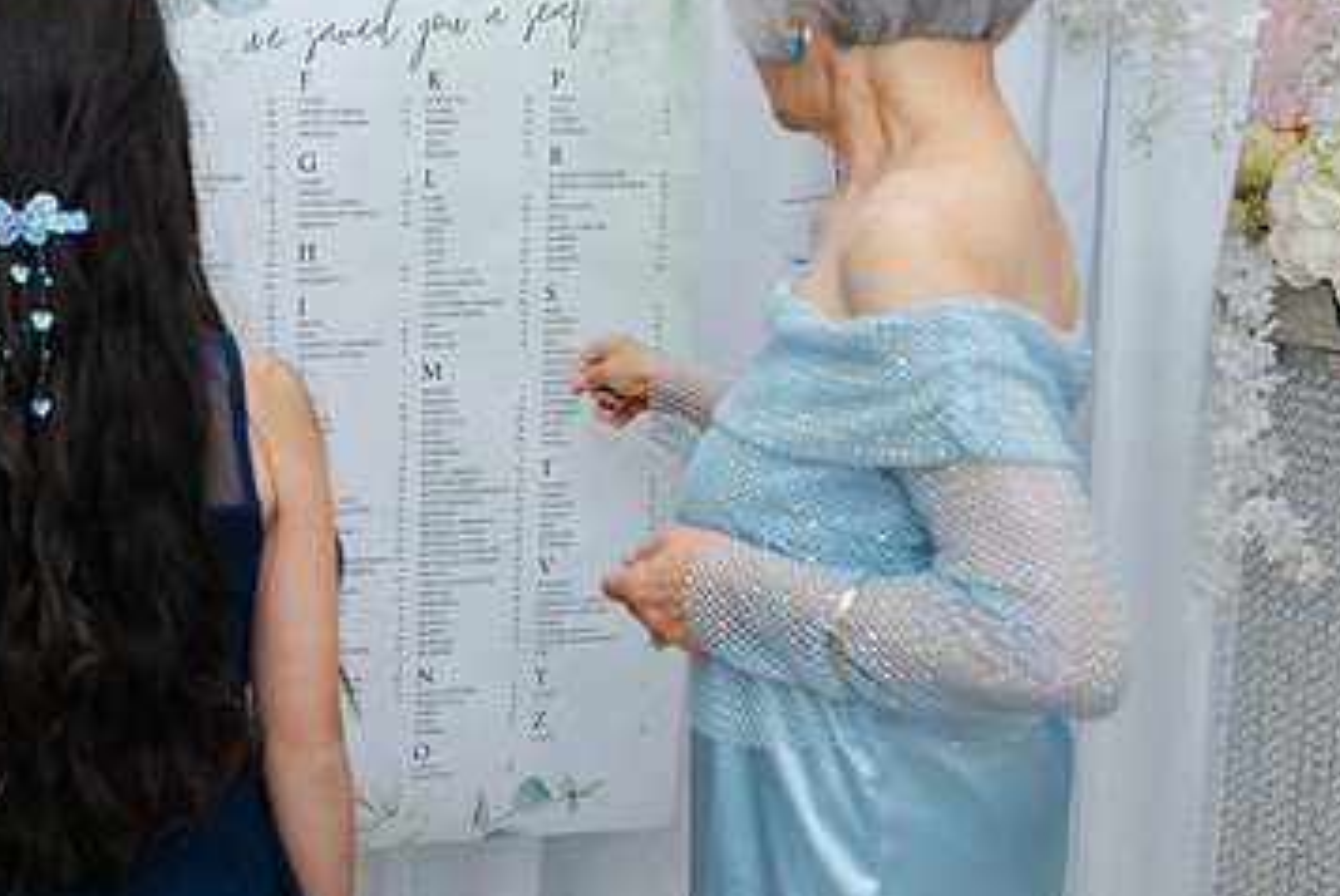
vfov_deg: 23.8
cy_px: 326
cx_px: 316
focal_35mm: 57
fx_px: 2123
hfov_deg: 34.2
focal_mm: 35
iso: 400
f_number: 3.5
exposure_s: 1/160
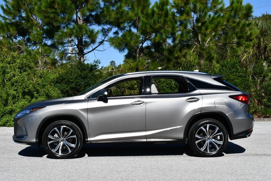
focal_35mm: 60
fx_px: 452
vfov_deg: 22.7
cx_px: 136
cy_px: 90
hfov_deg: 33.4
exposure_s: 1/320
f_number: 9
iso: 100
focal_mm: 30
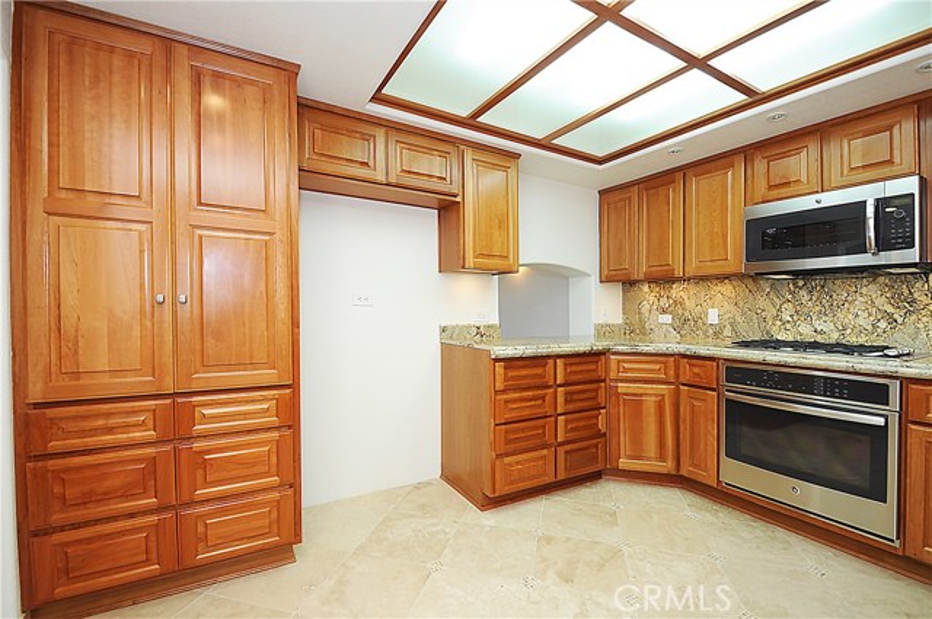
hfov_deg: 100.5
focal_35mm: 15
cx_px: 466
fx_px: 388
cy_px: 310
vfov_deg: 77.2
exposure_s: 1/40
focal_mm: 10
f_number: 8
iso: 320
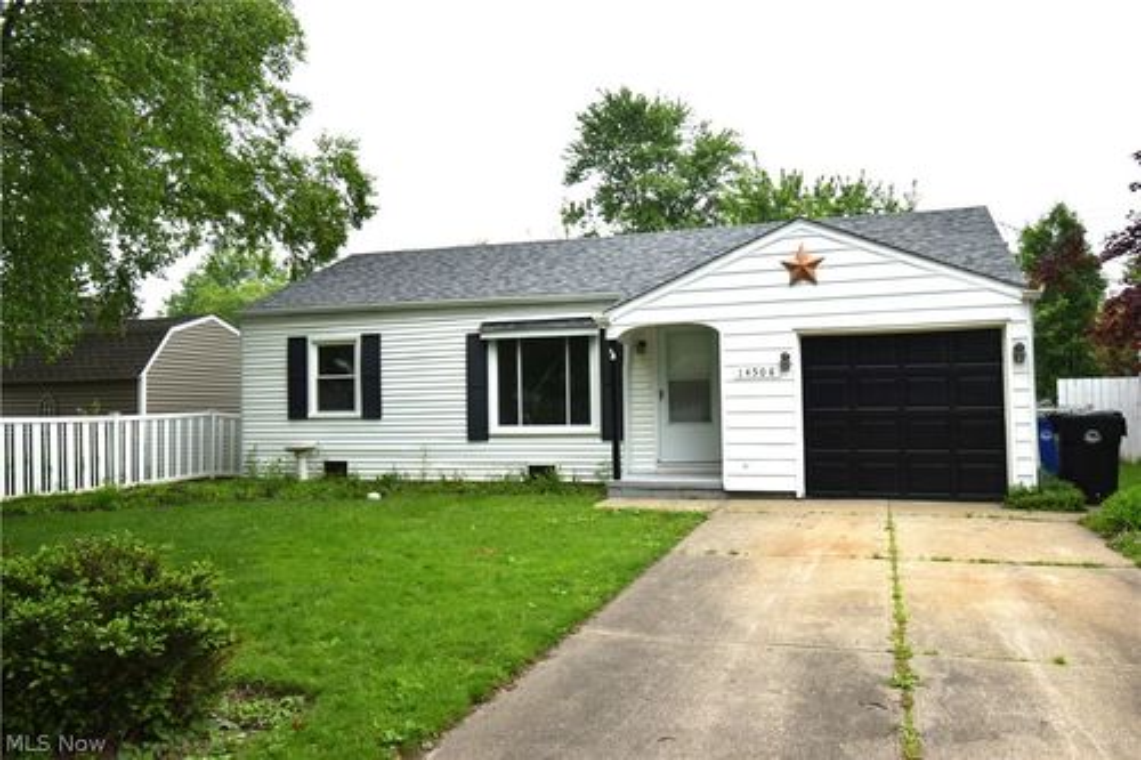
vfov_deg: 43.6
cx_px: 570
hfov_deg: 61.9
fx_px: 950
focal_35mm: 30
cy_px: 380
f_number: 8
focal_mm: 20
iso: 110
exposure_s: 1/250
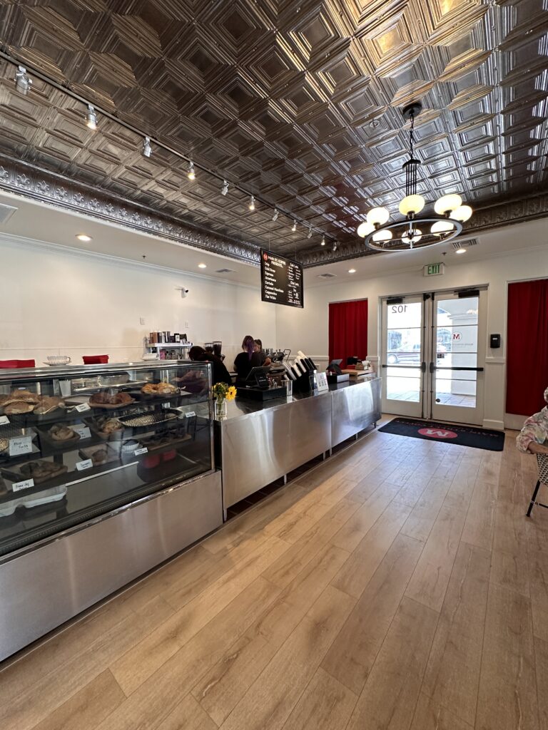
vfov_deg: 102.1
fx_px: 296
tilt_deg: -3.0
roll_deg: +0.7
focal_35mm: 14
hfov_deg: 85.7
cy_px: 365
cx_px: 274
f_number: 2.2
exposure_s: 1/120
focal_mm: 2.22
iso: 250
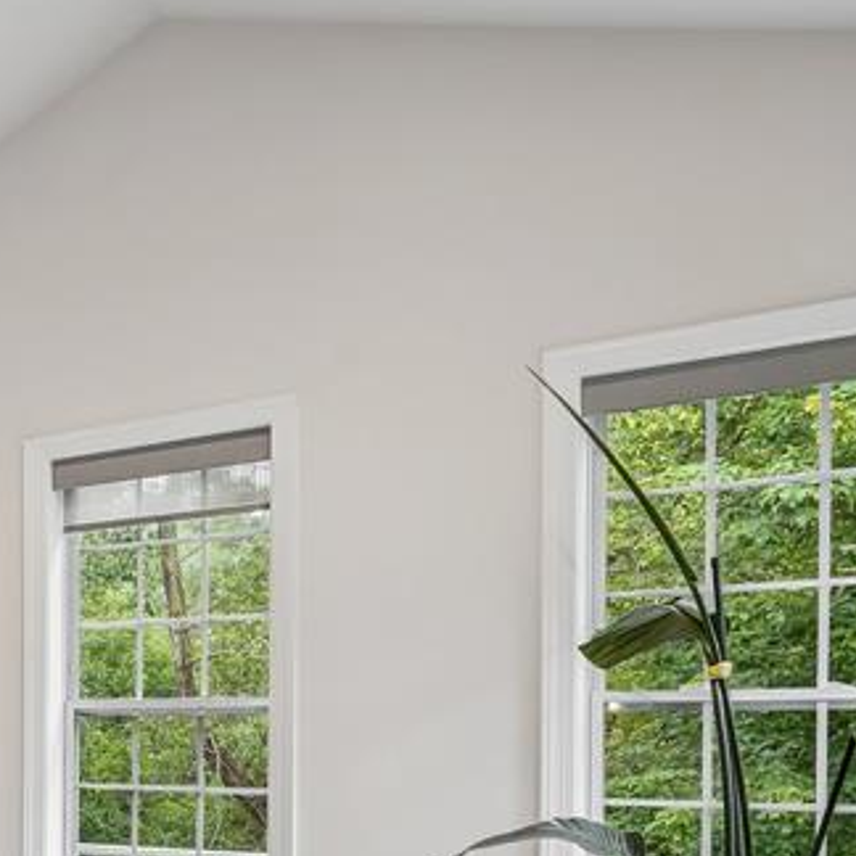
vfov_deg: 36.9
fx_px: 1203
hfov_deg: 28.2
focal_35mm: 43
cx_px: -380
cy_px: 758
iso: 400
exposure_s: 1/10
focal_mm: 16
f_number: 8
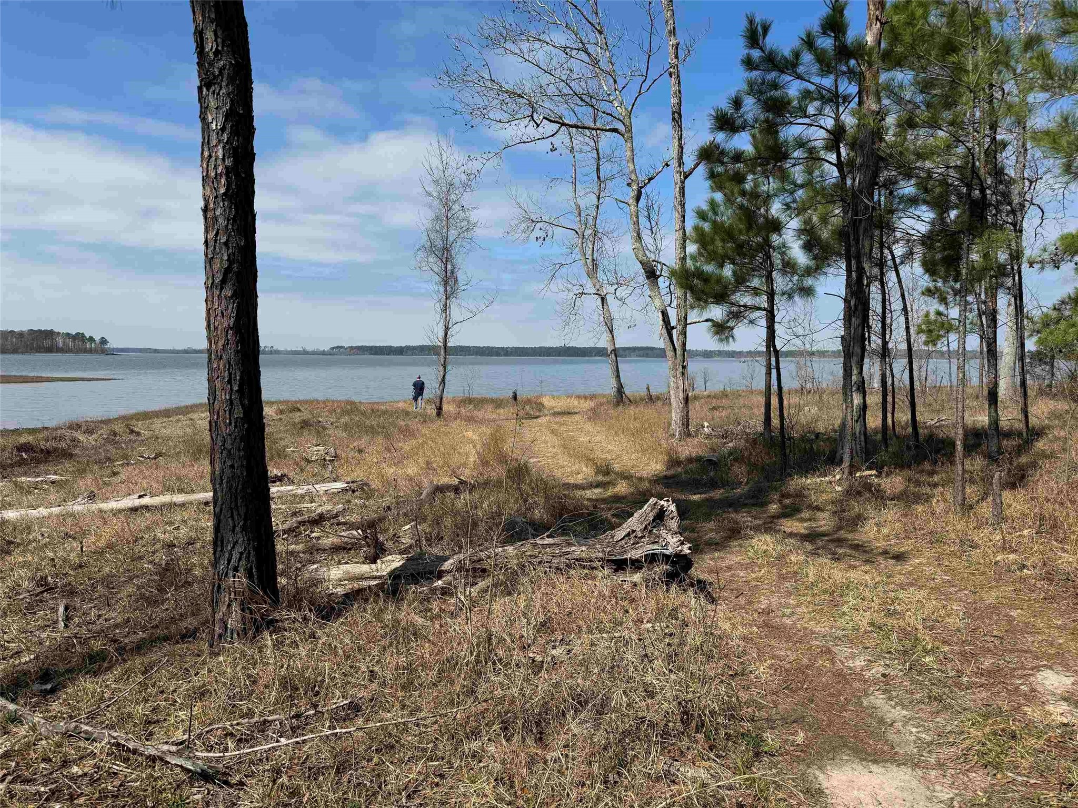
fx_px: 747
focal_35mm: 24
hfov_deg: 71.6
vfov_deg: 56.8
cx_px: 539
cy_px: 404
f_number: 1.78
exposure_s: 1/5814
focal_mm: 6.86
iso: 80
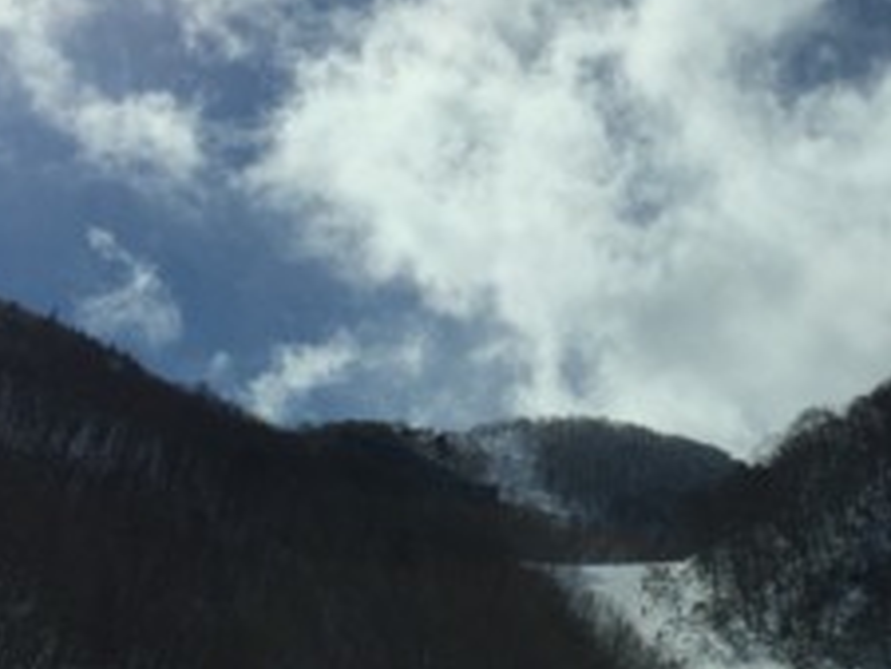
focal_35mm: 60
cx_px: 713
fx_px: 1545
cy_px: 305
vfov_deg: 24.4
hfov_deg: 31.3
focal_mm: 4.12
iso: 40
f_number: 2.2
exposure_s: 1/10309
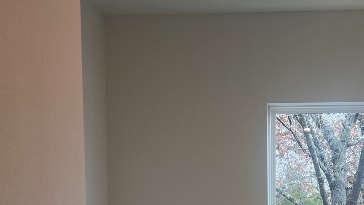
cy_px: 286
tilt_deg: -5.1
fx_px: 647
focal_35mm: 67
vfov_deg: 16.7
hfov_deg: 30.7
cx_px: 289
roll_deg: -0.3
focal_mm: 5.7
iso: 64
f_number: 1.5
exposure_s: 1/120
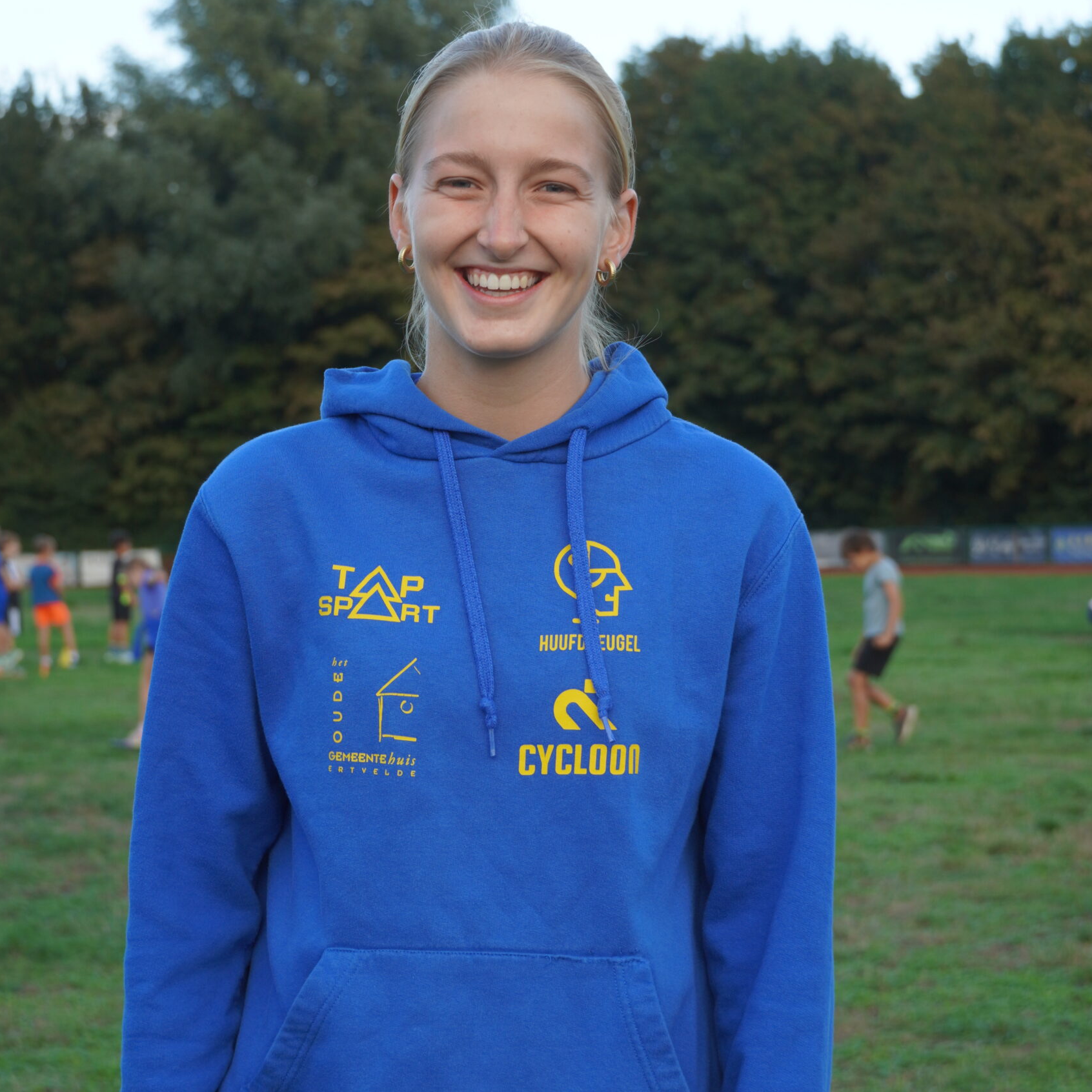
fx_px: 2891
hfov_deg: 21.4
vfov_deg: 21.4
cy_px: 520
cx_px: 548
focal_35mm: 81
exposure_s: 1/160
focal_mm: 42
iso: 200
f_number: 5
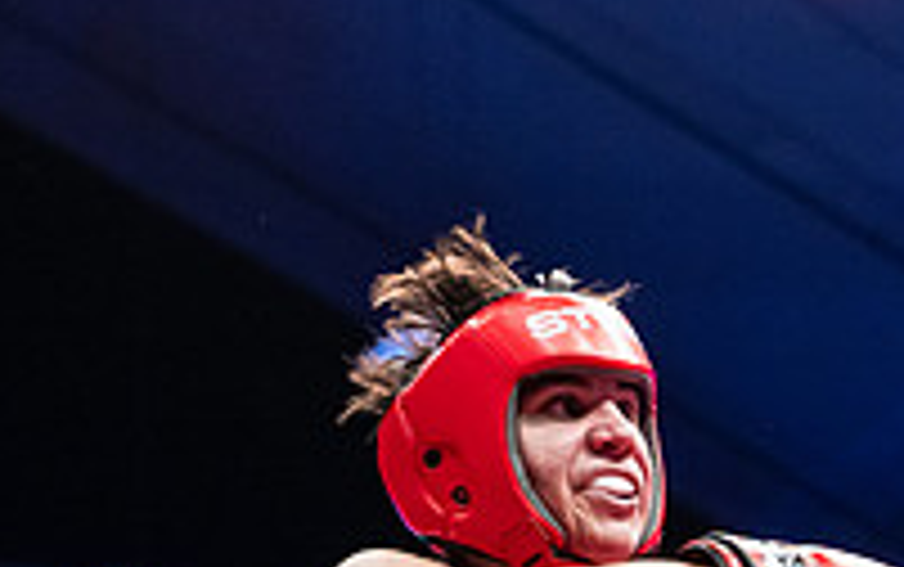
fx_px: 3625
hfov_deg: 13.8
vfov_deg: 8.8
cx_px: 1070
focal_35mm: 147
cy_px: 785
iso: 4000
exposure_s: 1/1000
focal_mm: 50
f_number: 2.8
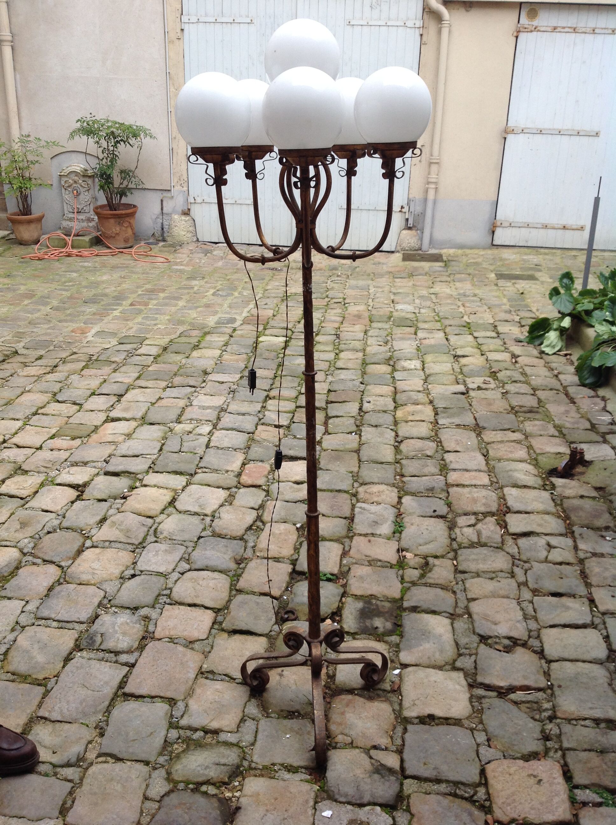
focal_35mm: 35
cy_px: 412
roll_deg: -0.9
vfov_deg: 52.7
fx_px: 833
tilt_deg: -21.7
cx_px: 308
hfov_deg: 40.6
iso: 50
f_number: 2.4
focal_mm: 4.28
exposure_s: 1/120
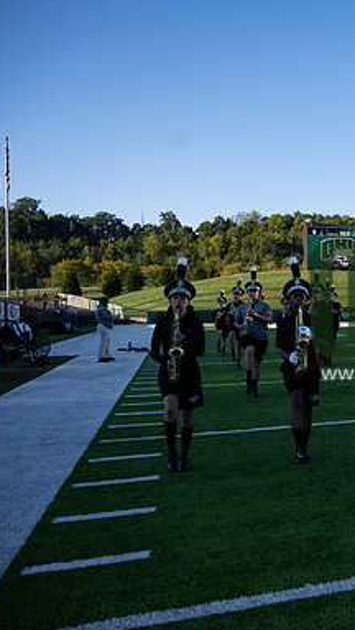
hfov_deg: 27.2
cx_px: 434
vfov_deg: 52.8
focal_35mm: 38
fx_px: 636
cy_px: 316
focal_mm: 24
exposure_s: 1/400
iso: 80
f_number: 4
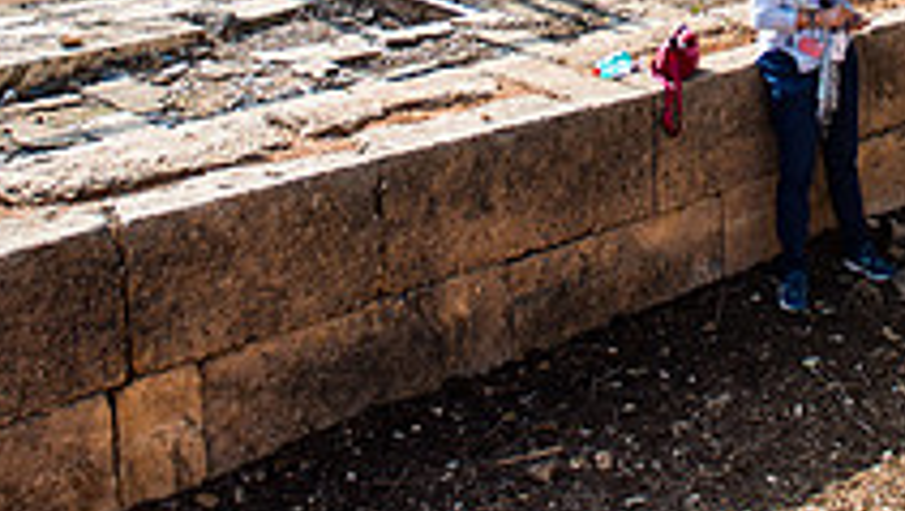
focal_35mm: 69
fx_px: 1657
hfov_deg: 30.0
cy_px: -221
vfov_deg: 16.2
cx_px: 695
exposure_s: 1/500
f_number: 2.8
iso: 100
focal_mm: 24
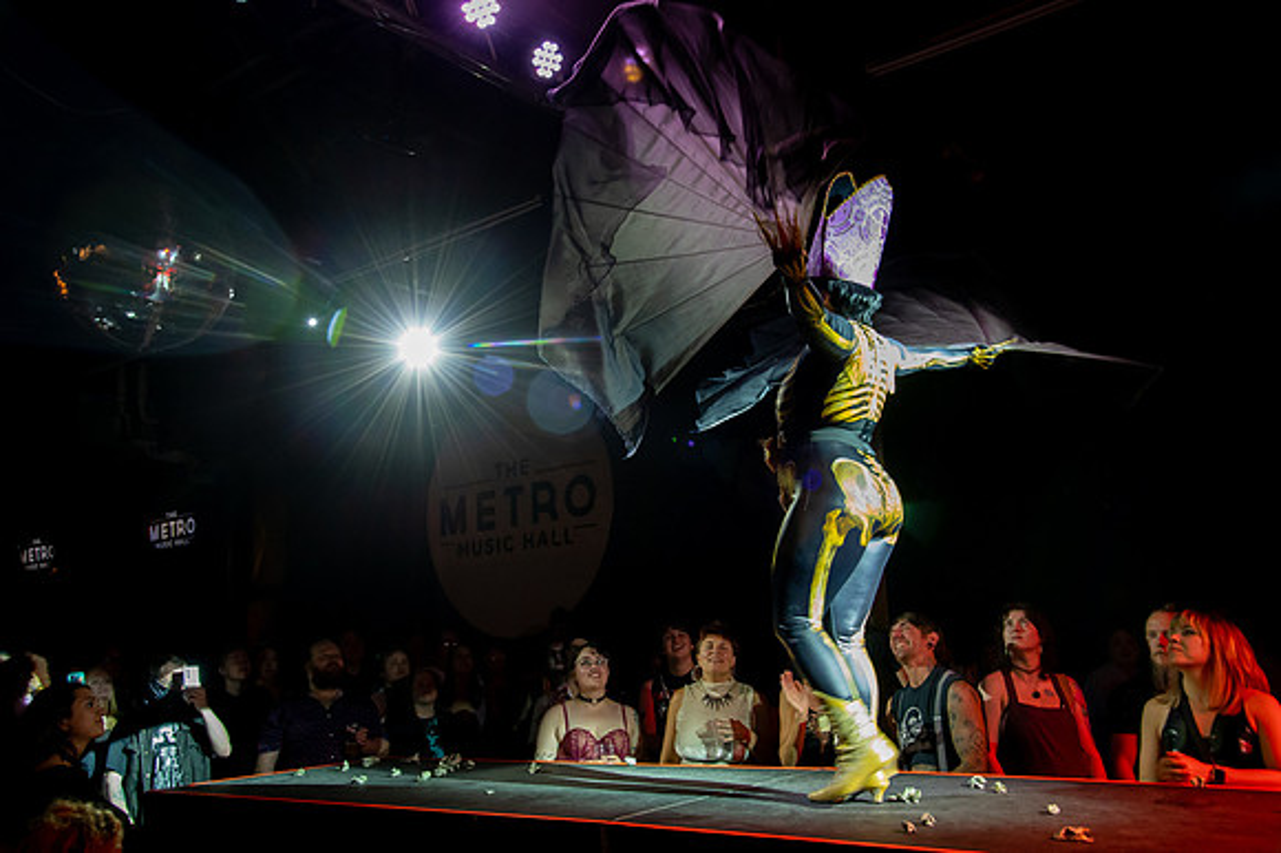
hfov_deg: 60.3
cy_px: 426
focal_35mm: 31
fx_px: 1102
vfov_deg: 42.3
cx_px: 640
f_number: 5.6
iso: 6400
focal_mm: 31
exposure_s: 1/80
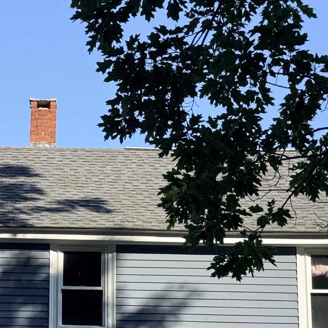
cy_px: 228
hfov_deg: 16.1
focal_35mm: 107
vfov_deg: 16.2
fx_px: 1147
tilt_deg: +13.3
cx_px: 50
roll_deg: -0.9
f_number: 1.78
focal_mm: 6.76
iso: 64
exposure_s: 1/2342
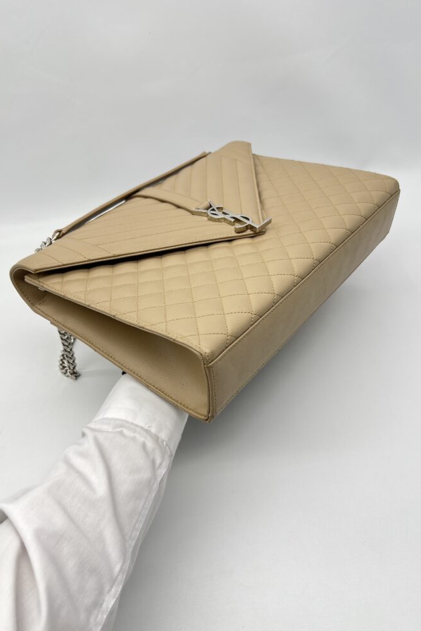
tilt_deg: -44.6
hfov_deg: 46.4
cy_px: 323
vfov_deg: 65.5
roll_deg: +8.1
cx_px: 201
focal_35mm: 28
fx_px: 491
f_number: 1.5
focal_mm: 5.7
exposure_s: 1/136
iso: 32
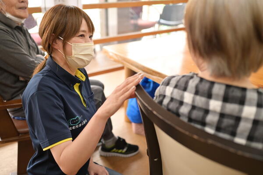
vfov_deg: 37.9
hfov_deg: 54.4
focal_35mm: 35
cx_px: 132
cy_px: 88
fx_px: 256
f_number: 2.2
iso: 1000
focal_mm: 35
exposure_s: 1/200
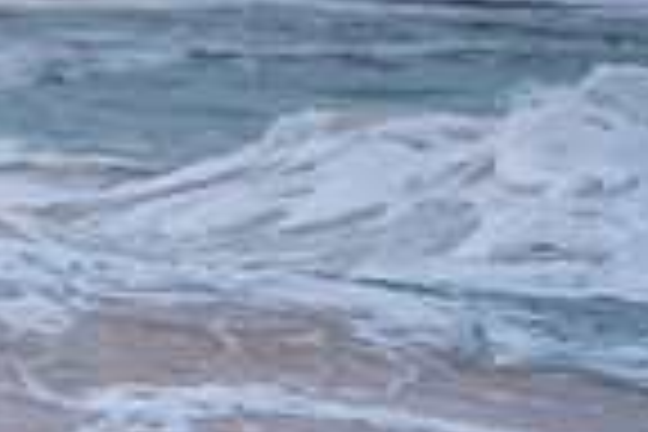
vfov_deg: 0.5
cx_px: -396
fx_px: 54500
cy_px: 641
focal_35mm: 3028
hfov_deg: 0.7
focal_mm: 500
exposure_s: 1/1000
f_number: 5.6
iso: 400
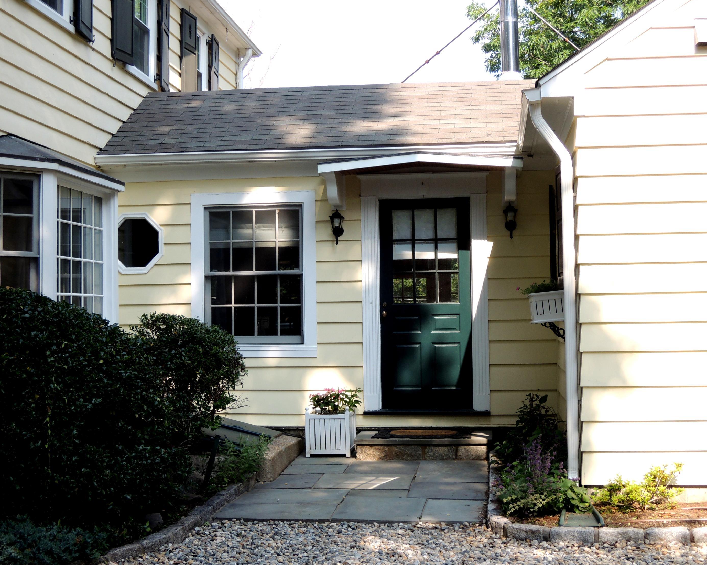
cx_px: 351
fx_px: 1109
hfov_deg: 35.4
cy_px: 279
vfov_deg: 28.6
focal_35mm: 53
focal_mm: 9
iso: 100
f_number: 3.7
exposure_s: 1/250
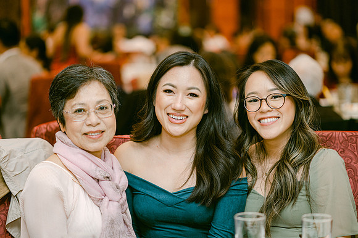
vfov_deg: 16.1
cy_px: 119
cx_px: 179
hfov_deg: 23.9
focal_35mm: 85
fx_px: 845
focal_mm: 85
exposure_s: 1/125
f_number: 2
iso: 320
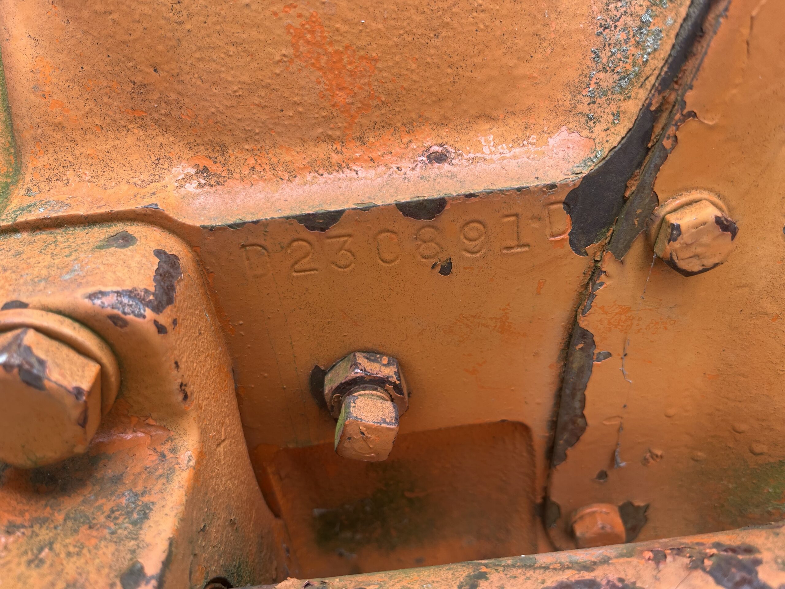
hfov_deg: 67.3
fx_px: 590
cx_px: 392
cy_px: 294
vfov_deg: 53.1
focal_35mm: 26
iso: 40
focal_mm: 5.1
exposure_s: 1/230
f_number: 1.6
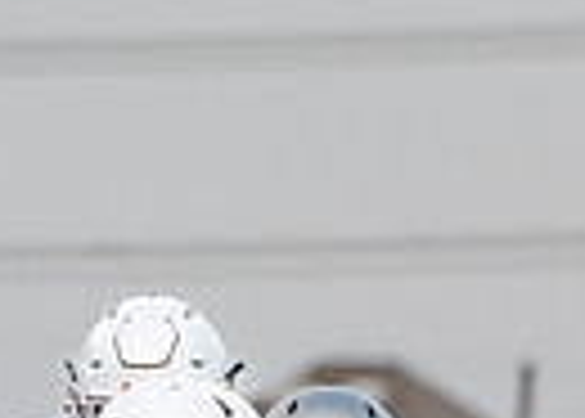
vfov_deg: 1.1
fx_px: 22524
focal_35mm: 1355
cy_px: 697
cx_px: 0
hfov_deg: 1.5
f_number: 5.6
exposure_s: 1/1600
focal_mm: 238
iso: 1000
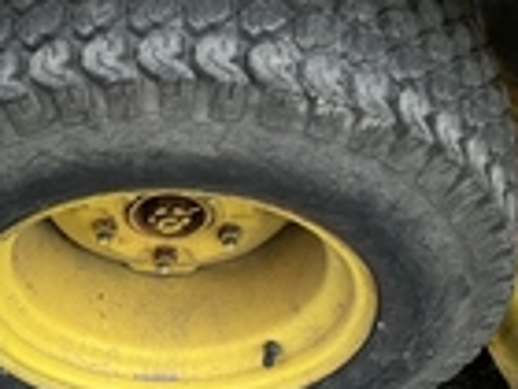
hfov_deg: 23.4
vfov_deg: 17.7
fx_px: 1242
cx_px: 148
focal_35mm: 83
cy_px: 248
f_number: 1.8
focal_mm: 3
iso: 50
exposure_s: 1/122
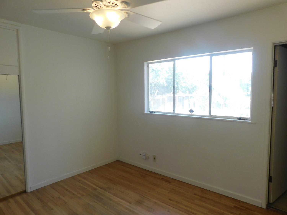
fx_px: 191
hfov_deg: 73.9
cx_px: 144
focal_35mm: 23
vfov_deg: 58.9
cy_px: 108
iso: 125
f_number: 3
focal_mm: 4
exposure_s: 1/100
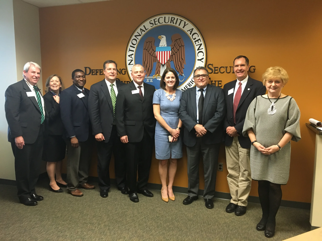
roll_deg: -0.4
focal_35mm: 29
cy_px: 120
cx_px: 161
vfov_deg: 48.2
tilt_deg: -5.8
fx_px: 270
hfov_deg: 61.7
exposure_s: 1/30
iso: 160
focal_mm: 4.15
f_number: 2.2
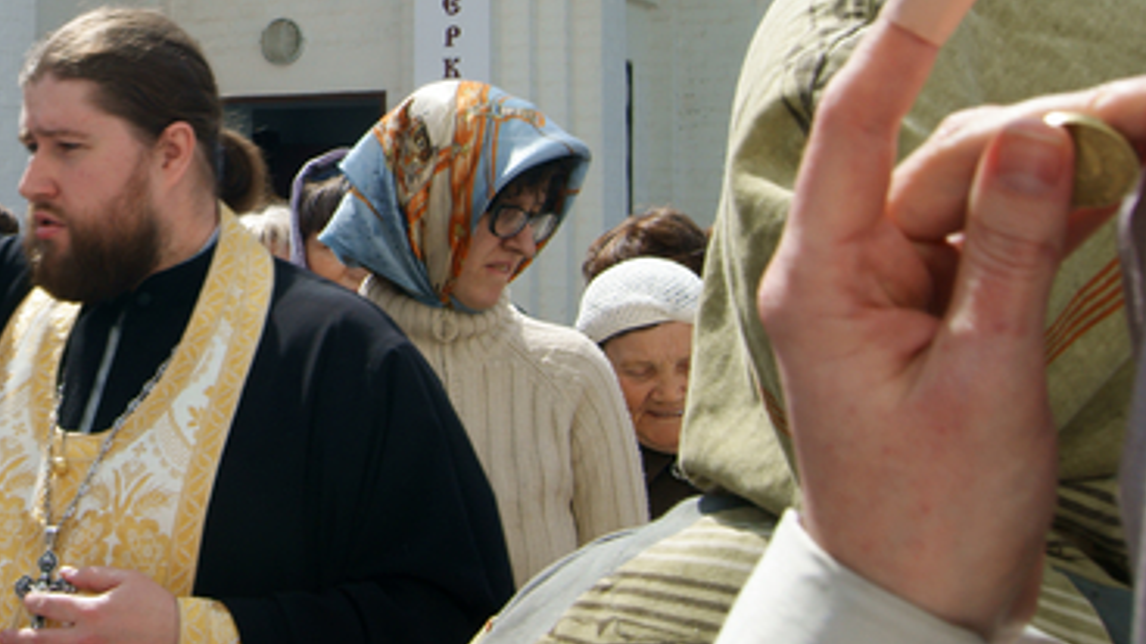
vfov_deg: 15.8
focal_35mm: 75
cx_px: -50
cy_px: 16
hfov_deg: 26.4
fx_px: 2279
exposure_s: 1/125
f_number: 11
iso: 100
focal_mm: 22
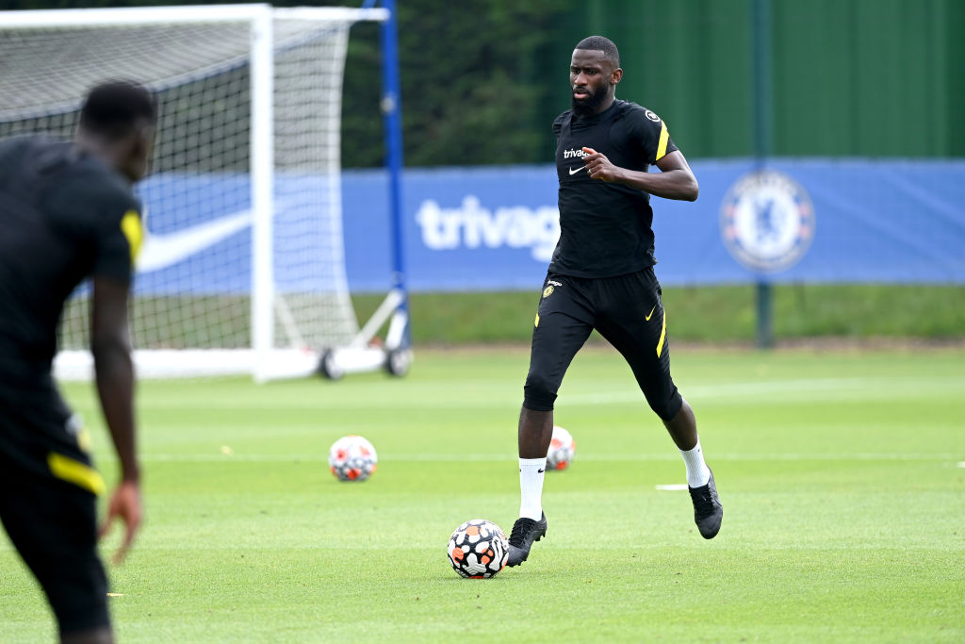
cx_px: 482
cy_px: 322
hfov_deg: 5.2
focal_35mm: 400
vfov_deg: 3.4
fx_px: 10723
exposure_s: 1/1600
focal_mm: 400
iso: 400
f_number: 4
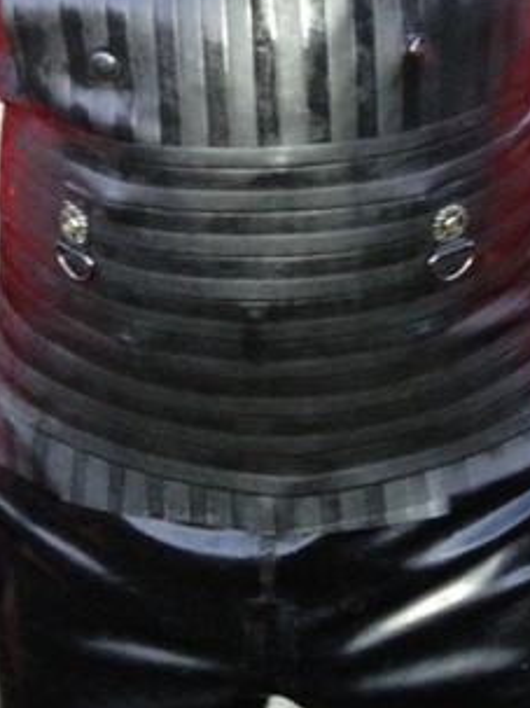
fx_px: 1512
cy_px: 37
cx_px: 257
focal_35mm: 74
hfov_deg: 19.9
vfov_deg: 25.3
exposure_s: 1/17
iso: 320
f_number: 2.4
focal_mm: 4.28
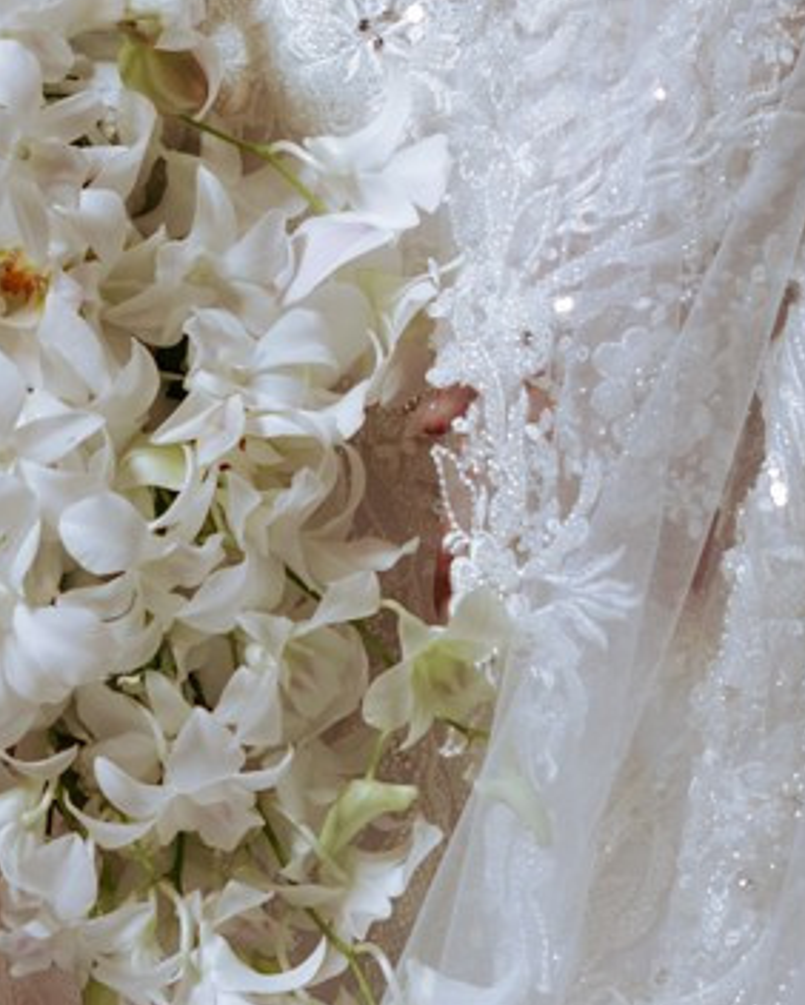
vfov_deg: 2.8
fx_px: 20204
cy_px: 697
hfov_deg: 2.3
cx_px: 497
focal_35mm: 679
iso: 100
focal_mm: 85
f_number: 2.5
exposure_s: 1/125
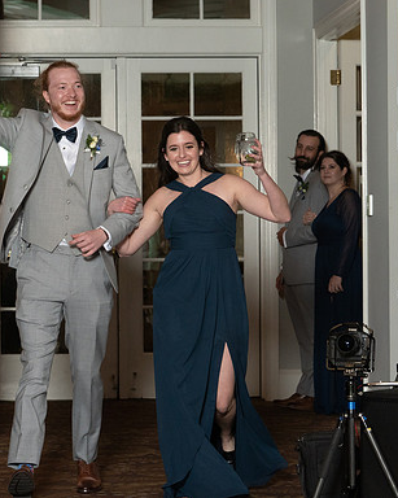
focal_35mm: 140
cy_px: 248
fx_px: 2062
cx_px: 158
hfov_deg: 11.0
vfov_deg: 13.8
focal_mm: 93
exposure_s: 1/200
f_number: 5.6
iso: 2000
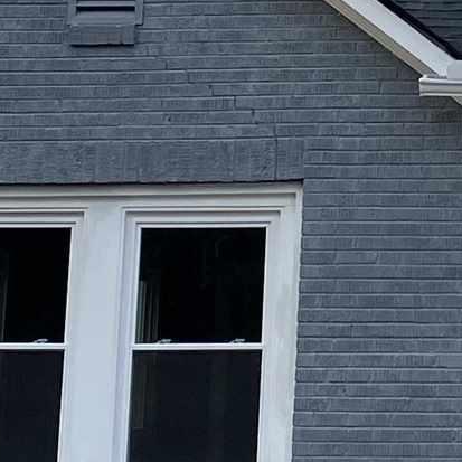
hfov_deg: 9.9
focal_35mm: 171
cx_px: 680
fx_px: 2582
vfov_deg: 10.0
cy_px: -163
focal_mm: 4.25
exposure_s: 1/644
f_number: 1.8
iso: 32
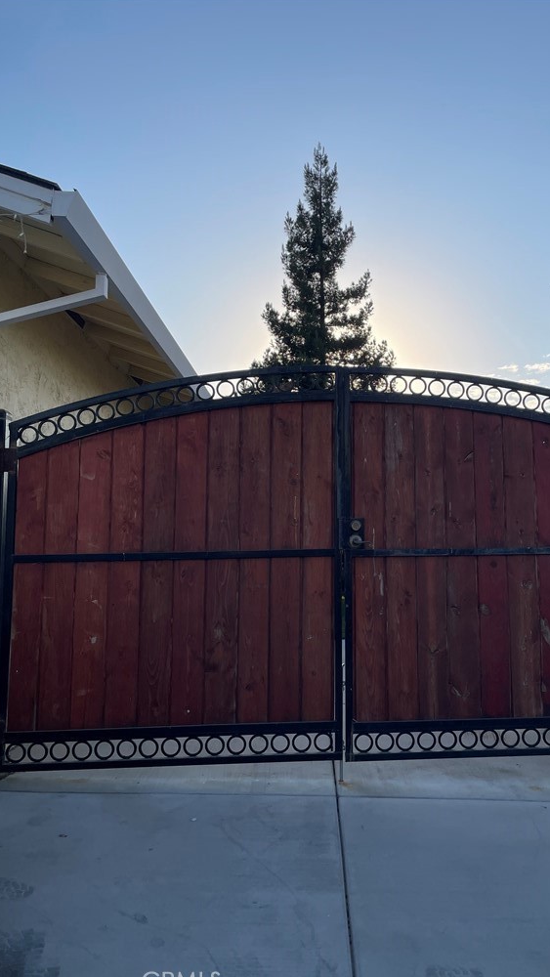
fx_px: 751
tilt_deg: +5.2
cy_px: 494
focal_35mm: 29
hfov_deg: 39.9
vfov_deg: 66.1
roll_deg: +0.1
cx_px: 353
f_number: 1.6
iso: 32
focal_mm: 4.2
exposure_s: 1/3861
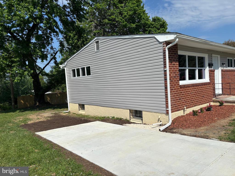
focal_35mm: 26
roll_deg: +3.7
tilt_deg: -1.8
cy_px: 88
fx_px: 177
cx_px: 118
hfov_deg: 67.3
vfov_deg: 53.1
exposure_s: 1/6711
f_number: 1.6
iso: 50
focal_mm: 5.96
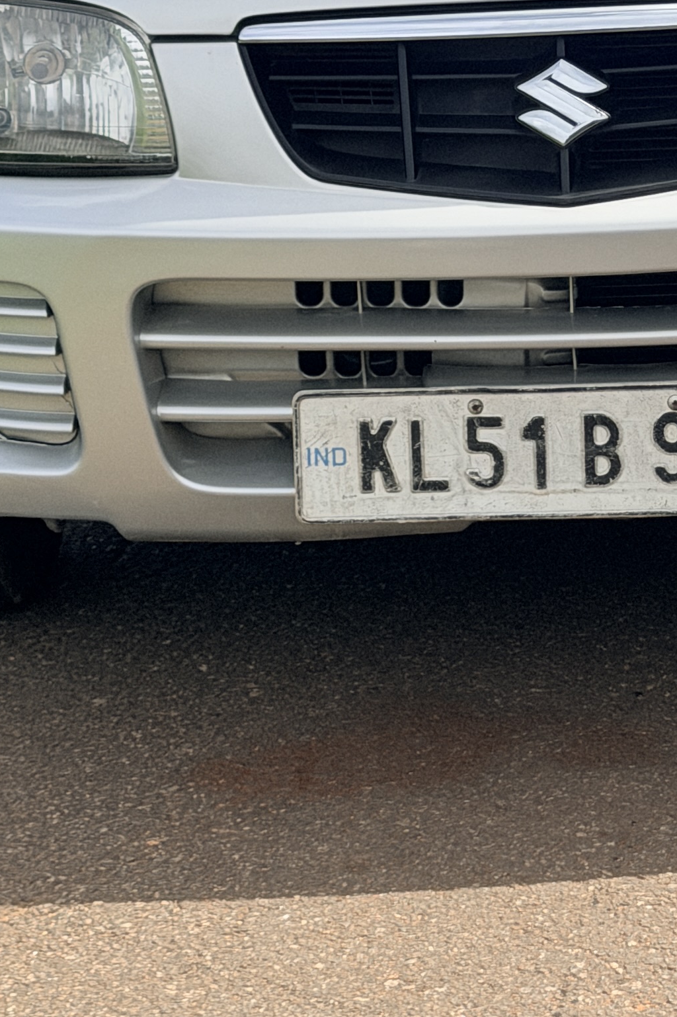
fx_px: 3697
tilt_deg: -8.5
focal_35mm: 131
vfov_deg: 15.2
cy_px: -111
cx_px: 527
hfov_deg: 10.4
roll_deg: -0.3
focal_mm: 6.76
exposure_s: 1/7874
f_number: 1.78
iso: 64
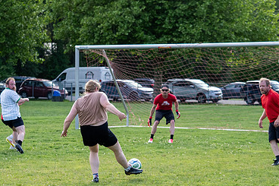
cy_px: 151
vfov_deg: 8.7
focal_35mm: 157
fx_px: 1216
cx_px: 96
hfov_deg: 13.1
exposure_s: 1/1250
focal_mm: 46
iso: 320
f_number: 2.8
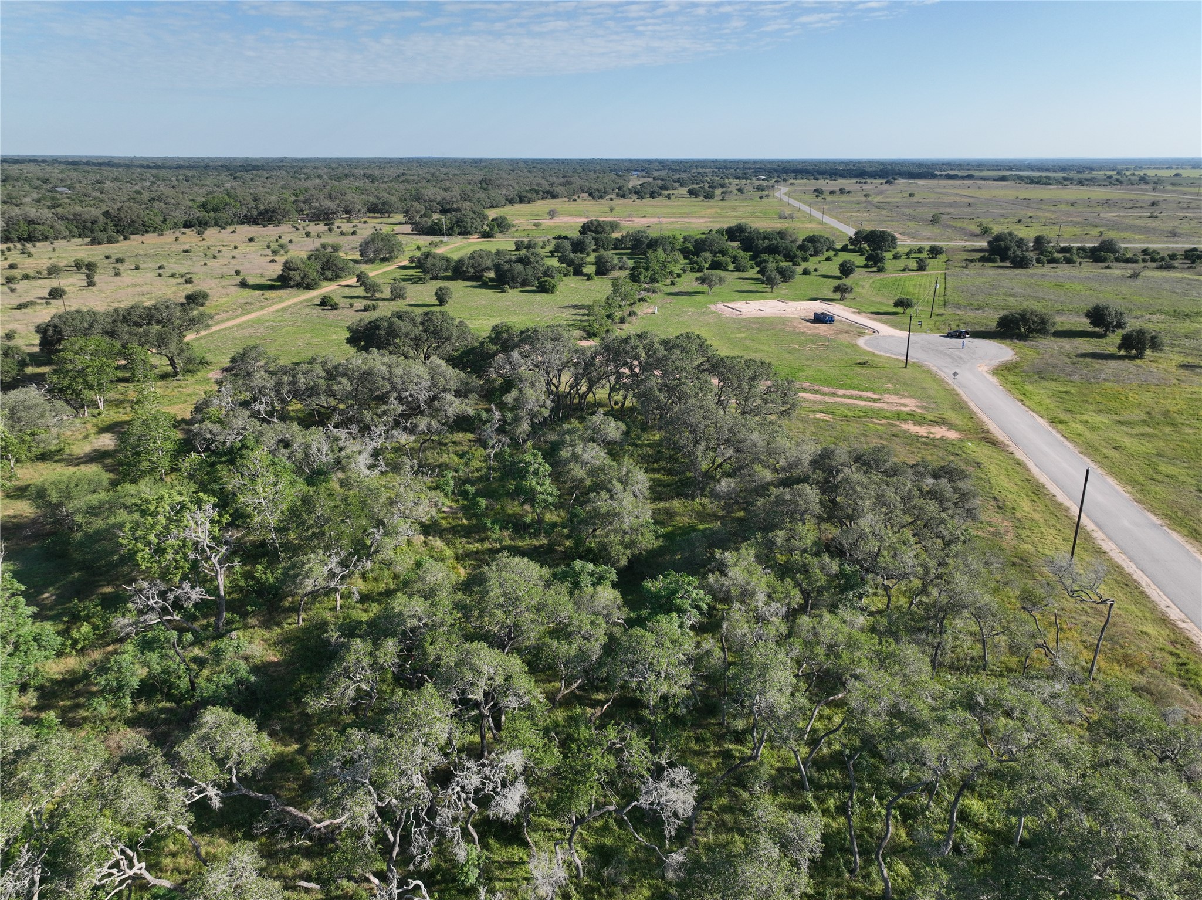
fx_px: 833
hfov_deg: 71.6
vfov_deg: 56.8
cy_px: 450
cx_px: 601
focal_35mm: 24
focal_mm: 12.29
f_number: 2.8
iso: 100
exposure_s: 1/2000
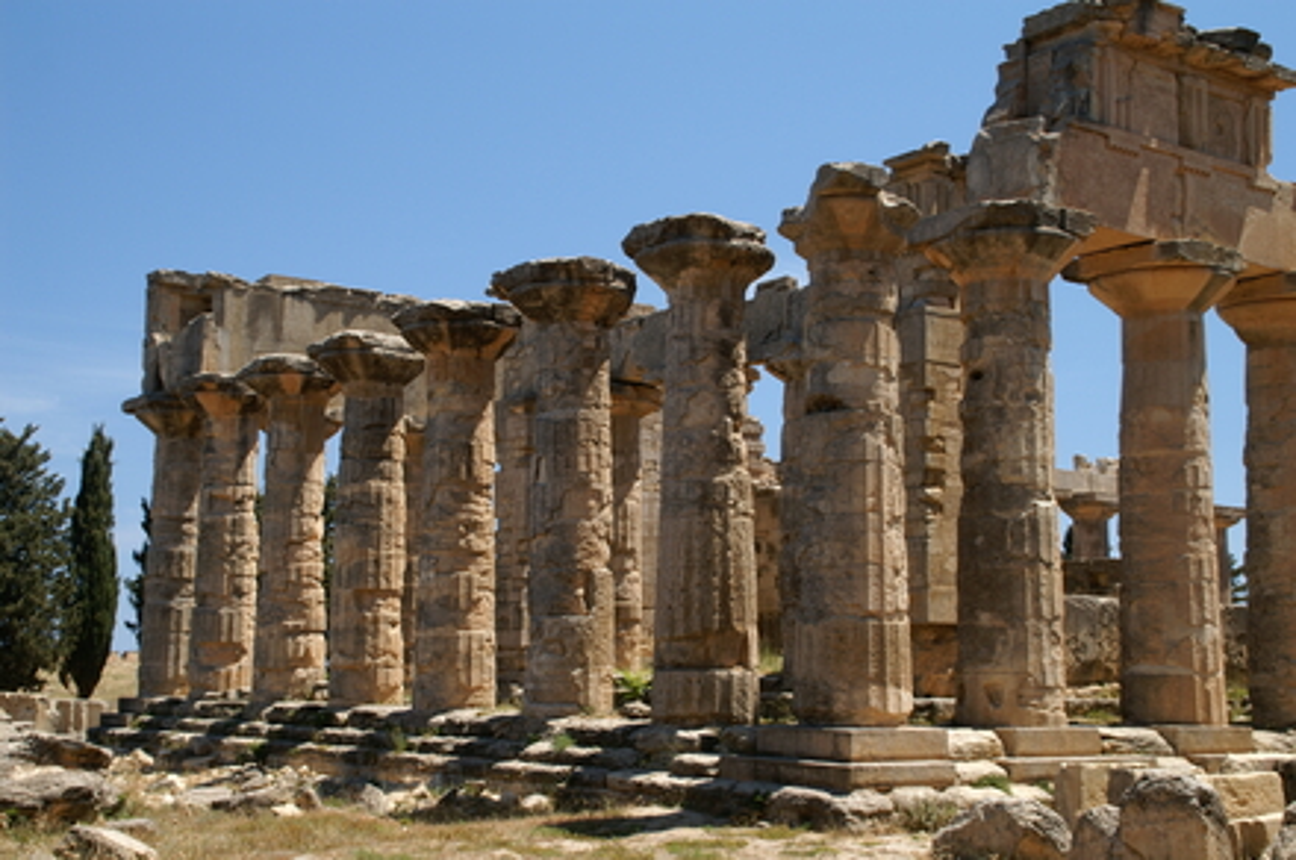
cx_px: 648
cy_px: 430
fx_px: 1618
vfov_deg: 29.8
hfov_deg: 43.7
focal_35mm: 45
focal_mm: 30
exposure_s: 1/80
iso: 100
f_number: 8
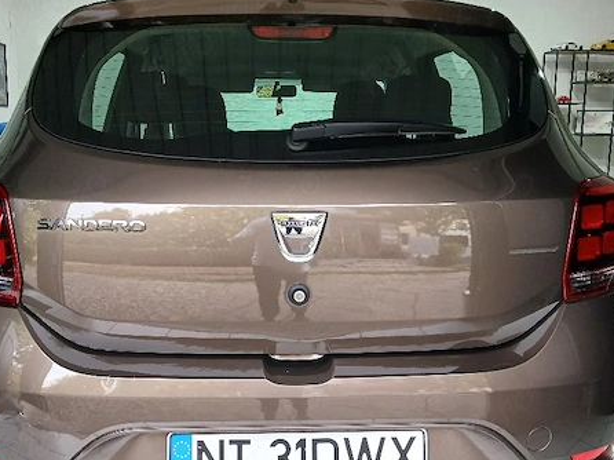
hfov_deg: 52.6
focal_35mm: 35
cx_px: 288
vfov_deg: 40.6
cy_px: 244
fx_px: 620
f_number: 1.8
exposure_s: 1/50.3
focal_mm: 3.98
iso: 125
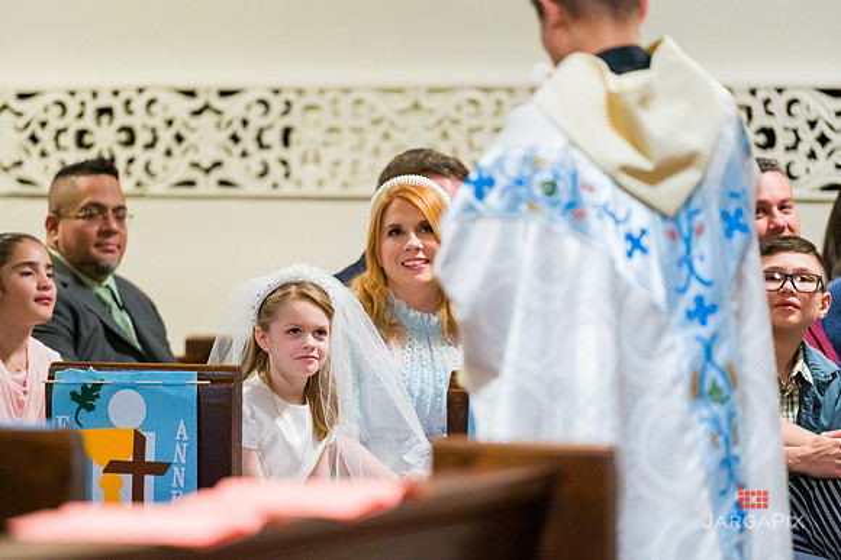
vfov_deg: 6.9
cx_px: 420
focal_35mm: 200
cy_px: 280
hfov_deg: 10.3
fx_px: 4669
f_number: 3.2
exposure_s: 1/200
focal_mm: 200
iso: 6400
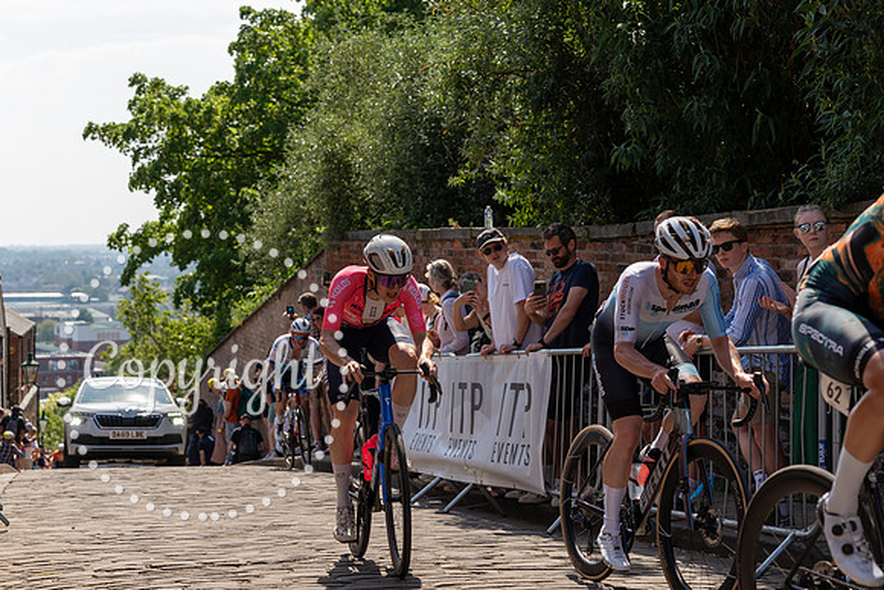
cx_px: 368
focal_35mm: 70
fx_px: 1719
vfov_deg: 19.5
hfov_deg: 28.8
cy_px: 246
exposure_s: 1/1600
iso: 160
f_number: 4
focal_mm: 60
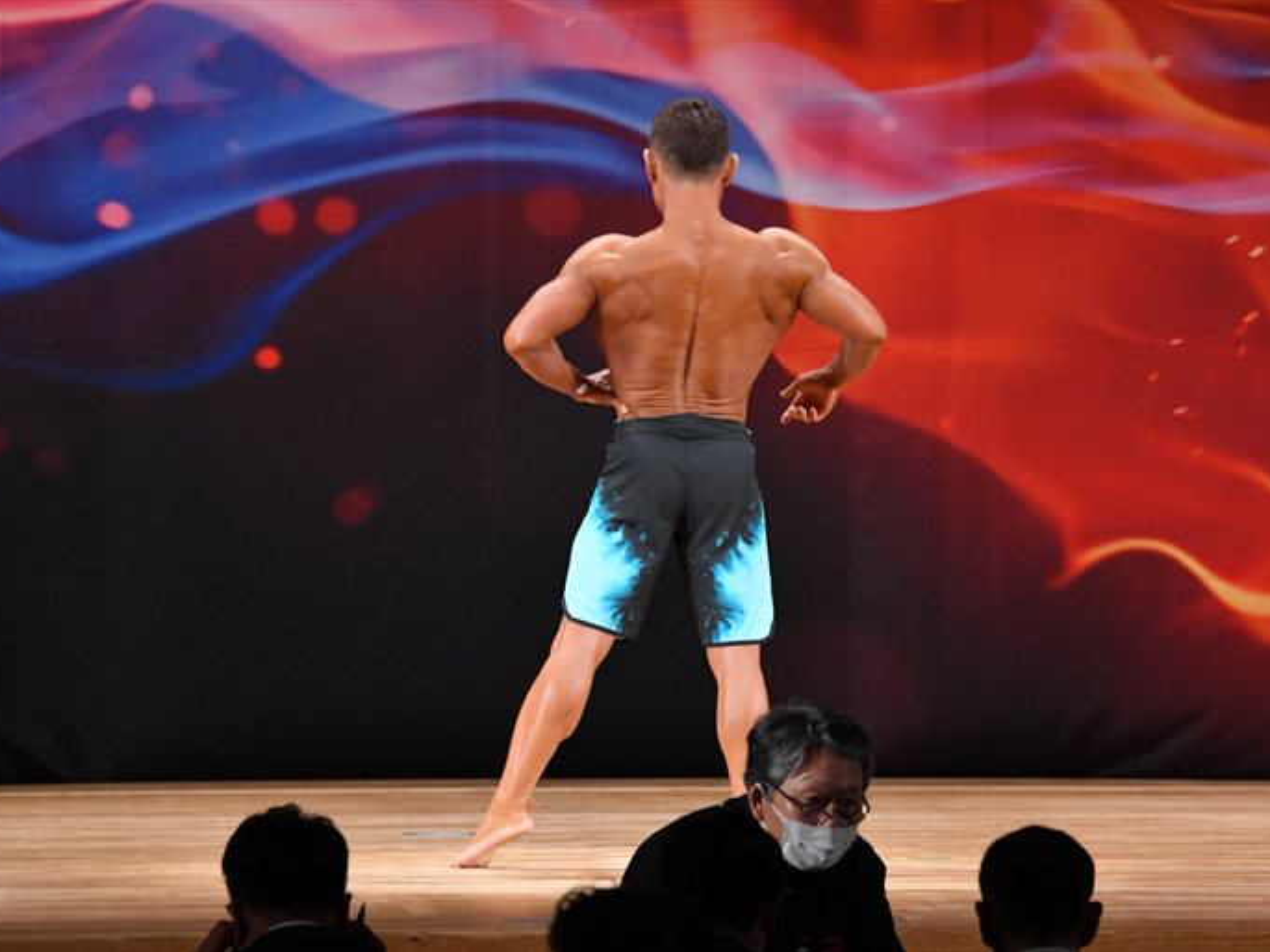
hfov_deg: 7.6
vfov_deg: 5.7
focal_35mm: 261
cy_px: 476
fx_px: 9577
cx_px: 691
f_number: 5.6
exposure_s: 1/400
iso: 3200
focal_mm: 160
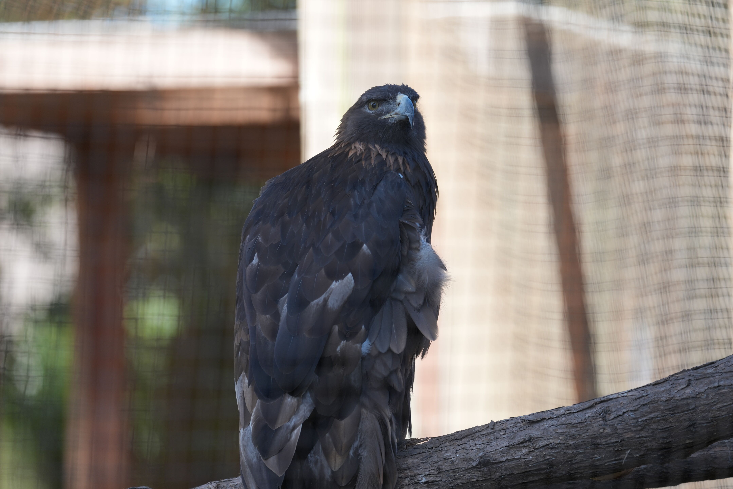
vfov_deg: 3.4
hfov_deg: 5.2
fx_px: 8144
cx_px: 366
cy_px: 244
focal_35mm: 400
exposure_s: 1/250
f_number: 4.5
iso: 320
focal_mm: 400
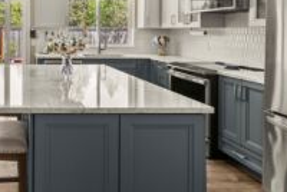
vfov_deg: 37.8
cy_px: 42
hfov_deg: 48.7
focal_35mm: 34
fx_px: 271
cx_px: 20
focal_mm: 17
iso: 1000
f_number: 7.1
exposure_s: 1/20
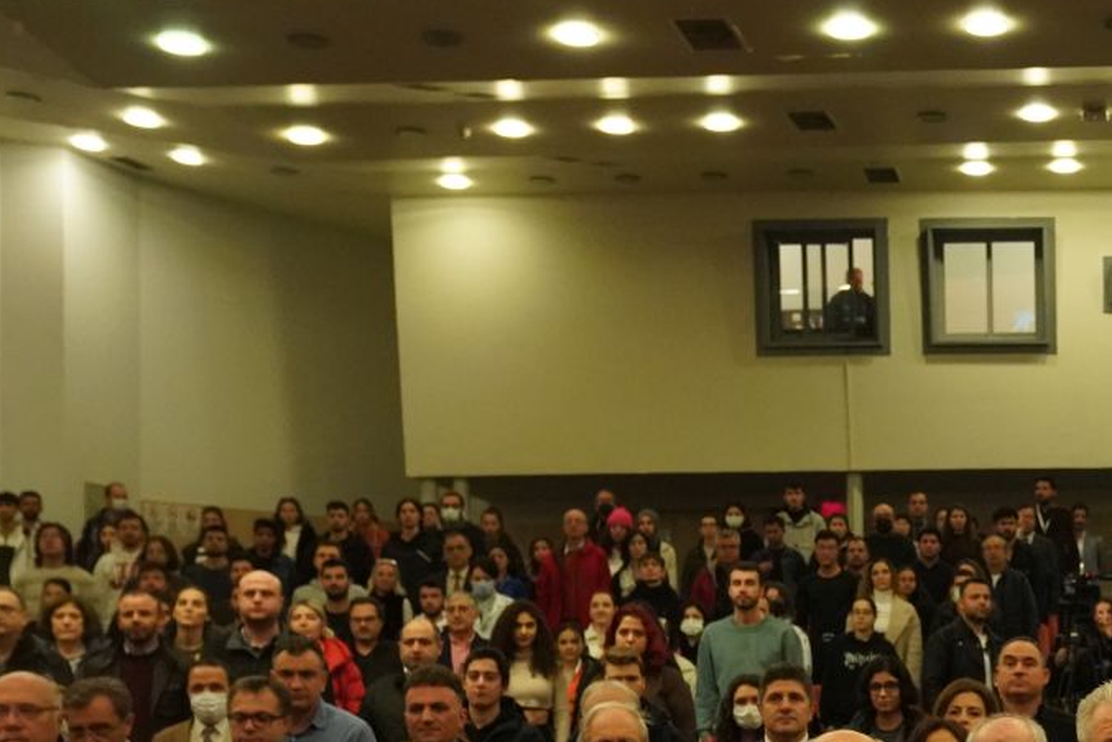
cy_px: 696
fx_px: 2193
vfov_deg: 18.8
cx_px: 1135
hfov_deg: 26.8
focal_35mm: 71
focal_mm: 32
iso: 8000
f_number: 3.5
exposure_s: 1/80
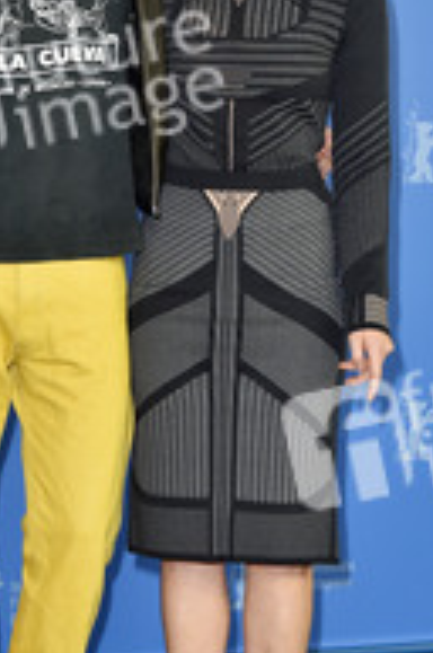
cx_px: 149
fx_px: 2444
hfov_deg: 10.1
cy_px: 261
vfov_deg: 15.2
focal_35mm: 135
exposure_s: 1/125
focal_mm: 65
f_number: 5.6
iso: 640
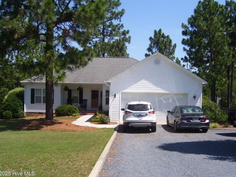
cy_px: 89
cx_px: 119
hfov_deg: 47.8
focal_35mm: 39
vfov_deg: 36.9
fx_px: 266
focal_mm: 6
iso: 80
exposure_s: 1/500
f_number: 4.8
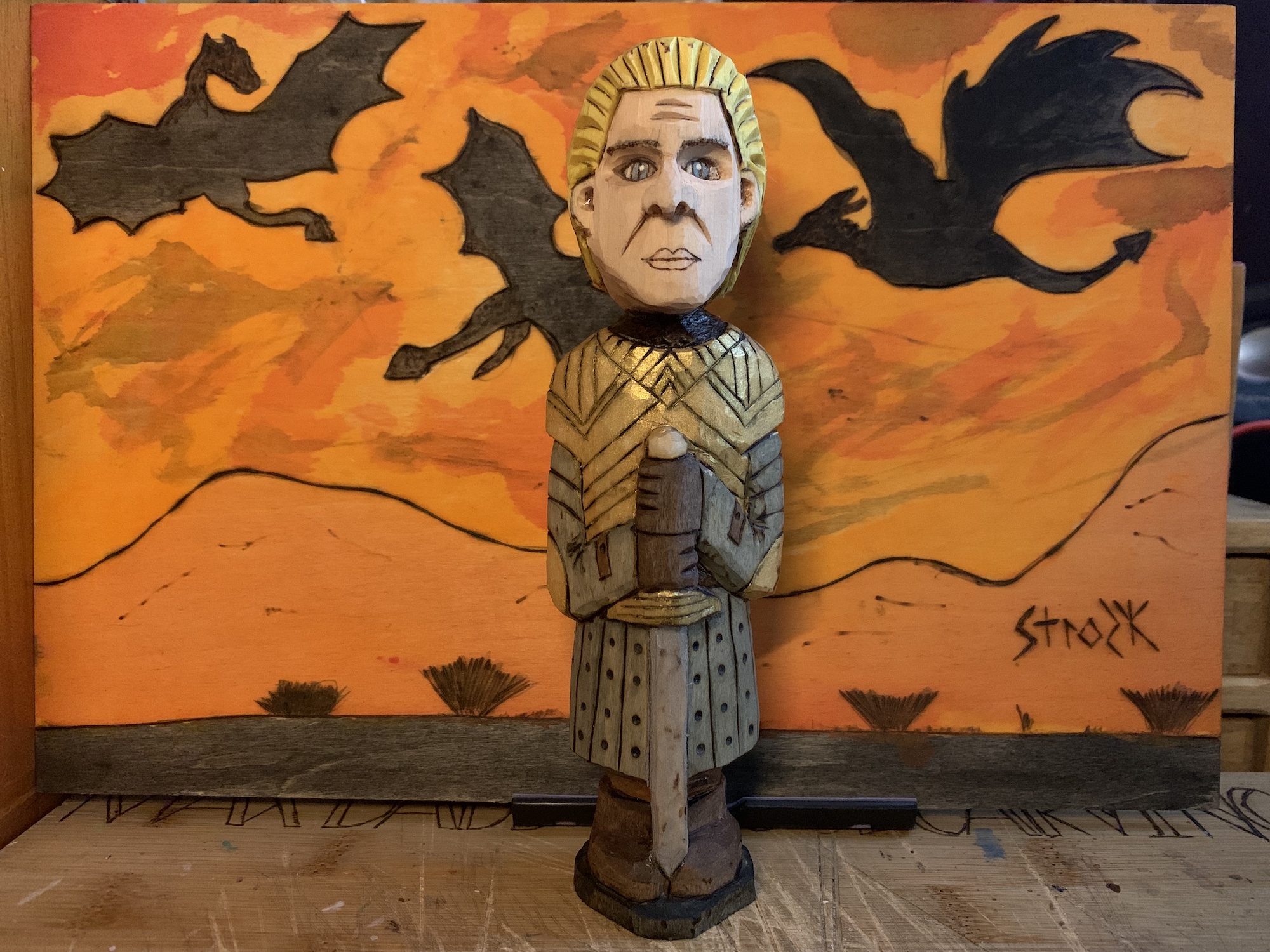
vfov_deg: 53.1
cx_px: 635
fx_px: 954
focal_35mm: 26
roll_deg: -1.1
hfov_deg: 67.3
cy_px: 476
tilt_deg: -7.0
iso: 640
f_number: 1.8
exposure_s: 1/30
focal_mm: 4.25
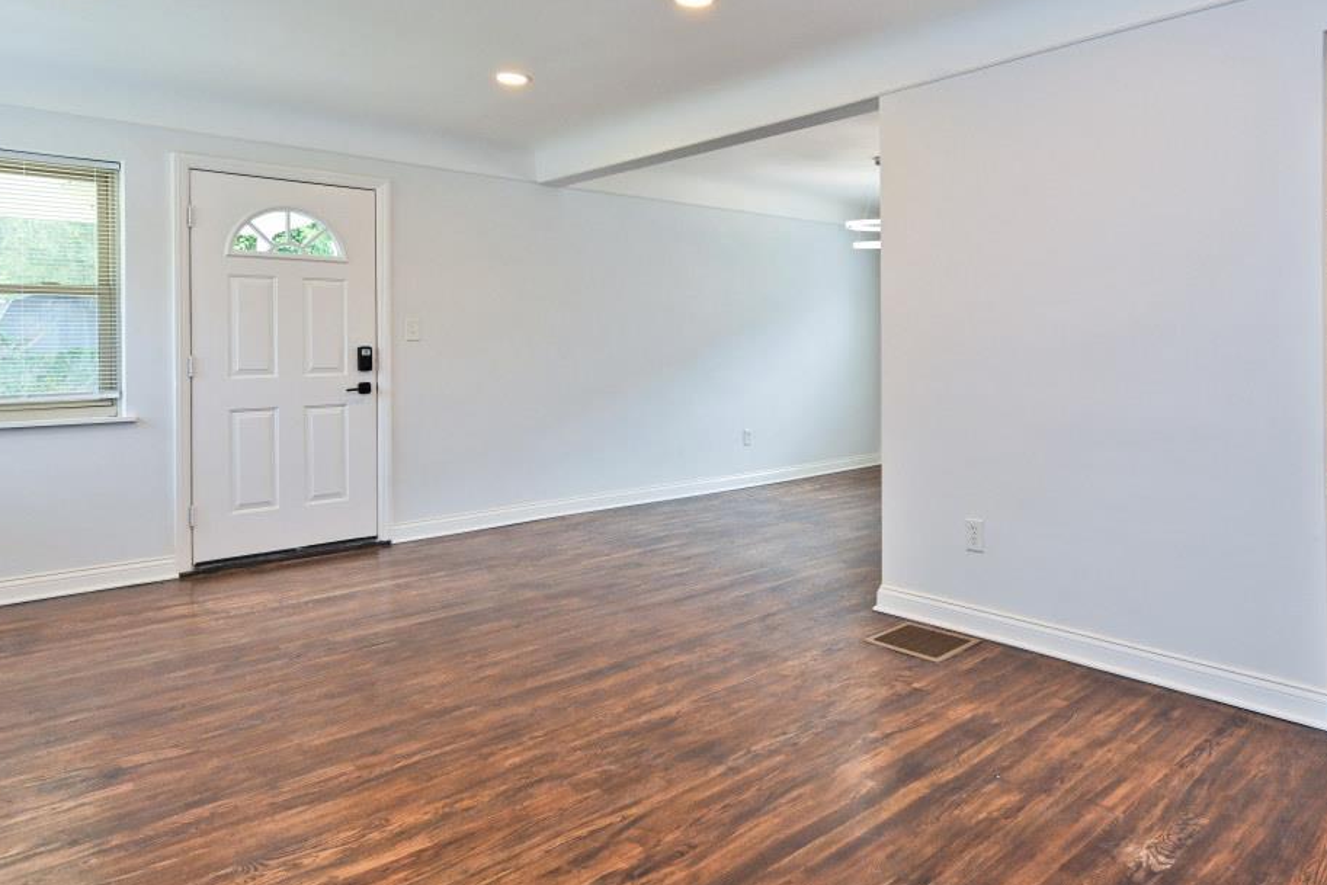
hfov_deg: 75.4
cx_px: 788
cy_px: 342
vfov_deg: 54.6
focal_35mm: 23
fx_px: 848
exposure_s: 1/80
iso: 200
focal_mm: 14
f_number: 4.5
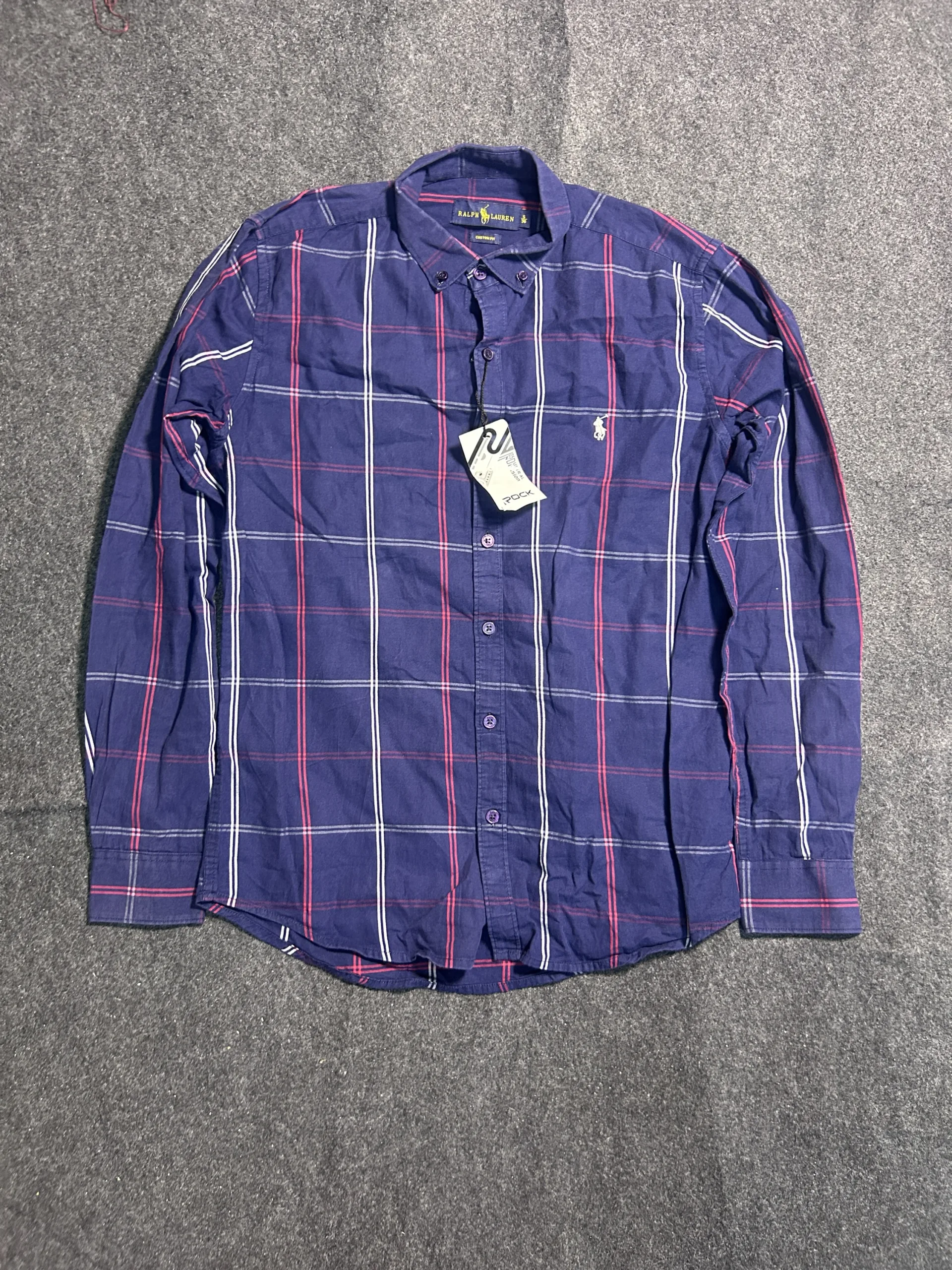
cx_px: 476
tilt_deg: -62.0
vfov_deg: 67.3
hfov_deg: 53.1
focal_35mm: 26
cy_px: 635
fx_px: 953
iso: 400
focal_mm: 5.7
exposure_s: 1/50
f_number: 1.5
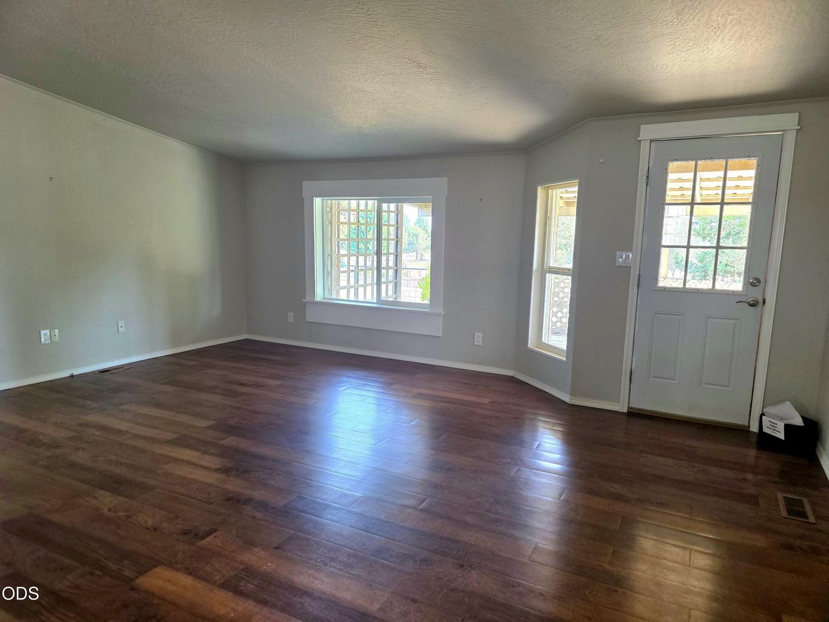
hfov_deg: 73.9
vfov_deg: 58.9
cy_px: 311
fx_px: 551
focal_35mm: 23
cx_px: 414
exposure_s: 1/120
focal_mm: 6.3
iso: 200
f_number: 1.7
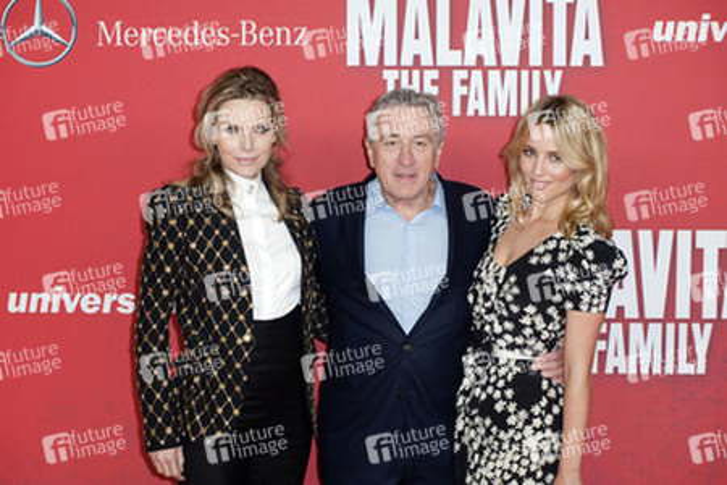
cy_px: 242
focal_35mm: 86
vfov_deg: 15.9
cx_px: 364
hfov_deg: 23.6
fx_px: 1737
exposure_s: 1/250
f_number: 6.3
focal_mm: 86
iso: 800
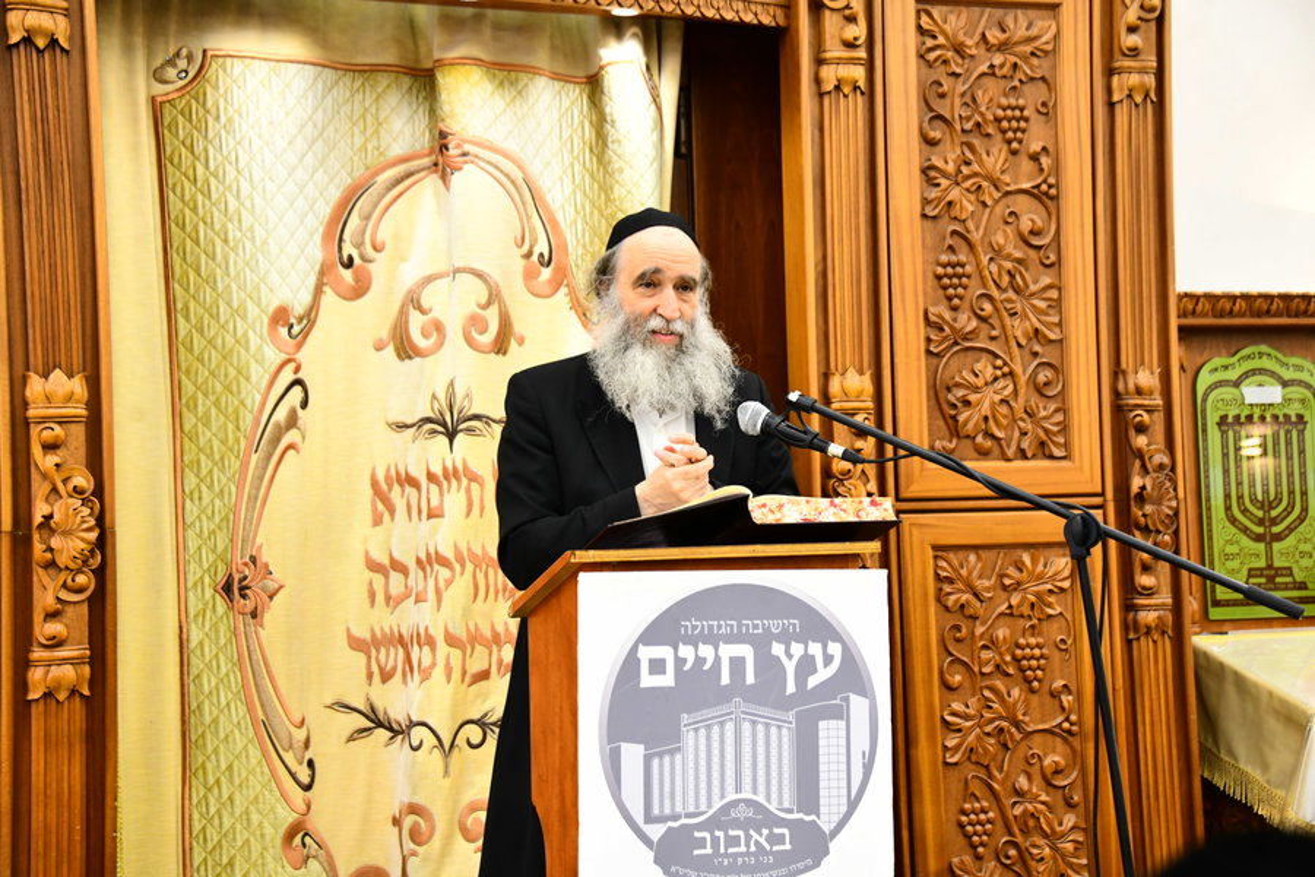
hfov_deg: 29.7
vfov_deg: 20.0
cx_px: 658
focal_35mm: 68
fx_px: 2484
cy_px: 438
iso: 2000
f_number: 5.6
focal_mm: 68
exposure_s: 1/160
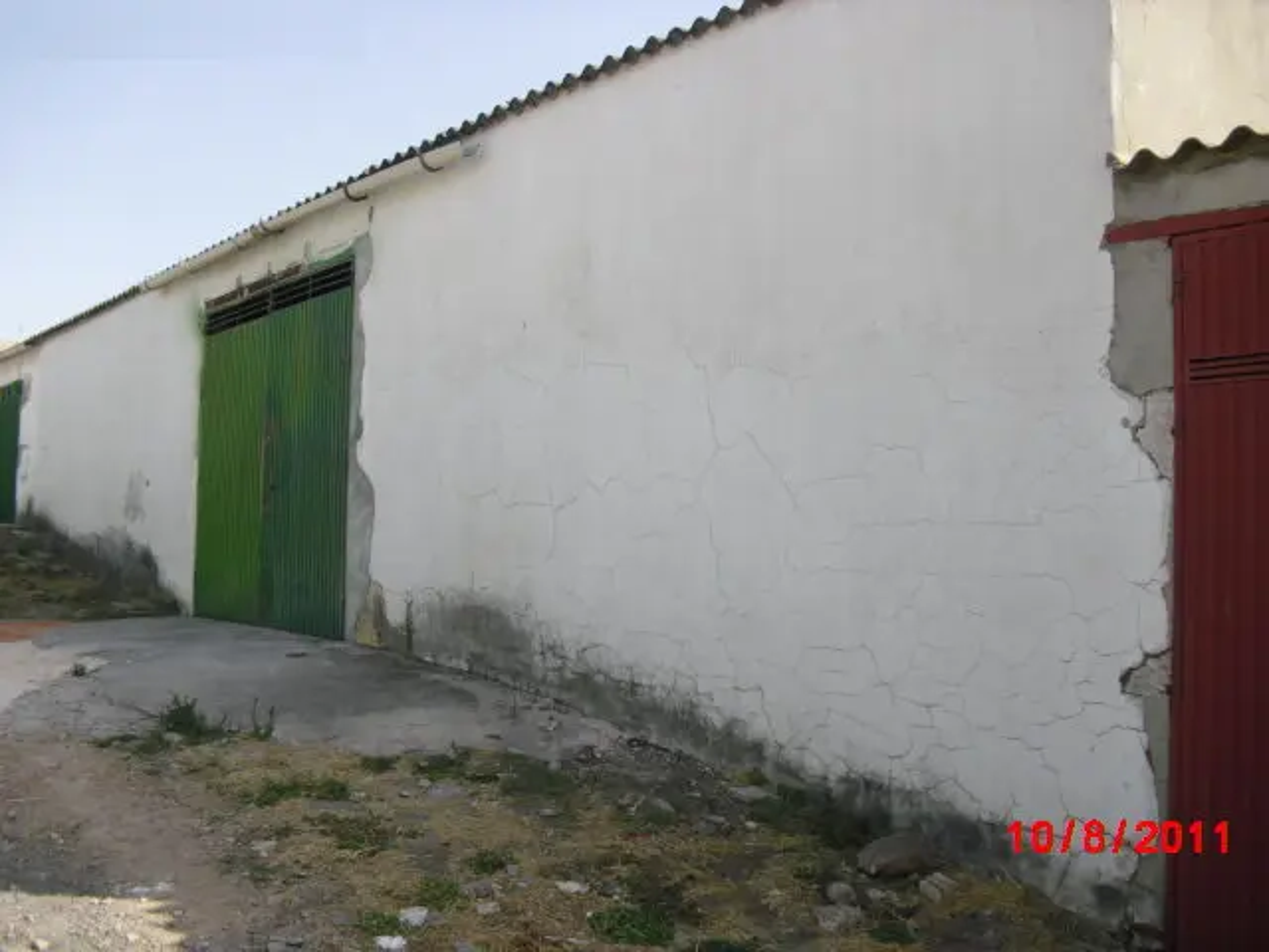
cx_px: 634
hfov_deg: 51.4
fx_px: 1320
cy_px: 476
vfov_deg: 39.7
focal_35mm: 36
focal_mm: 6.3
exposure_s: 1/100
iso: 80
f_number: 7.8
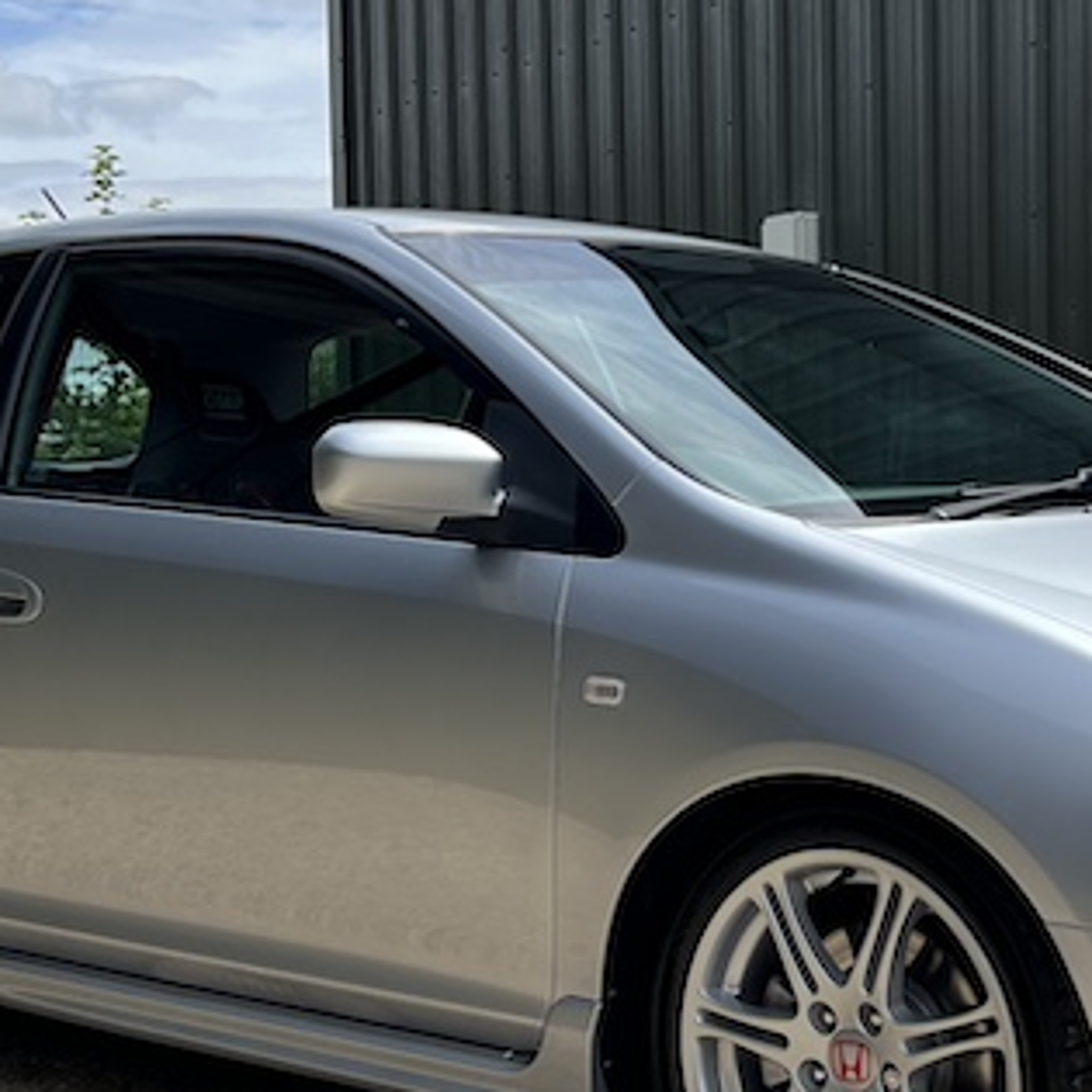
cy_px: 572
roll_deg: +1.1
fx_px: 2605
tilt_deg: -2.8
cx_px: 752
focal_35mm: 73
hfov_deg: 23.5
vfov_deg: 23.7
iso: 50
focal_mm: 5.7
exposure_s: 1/3831
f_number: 1.5
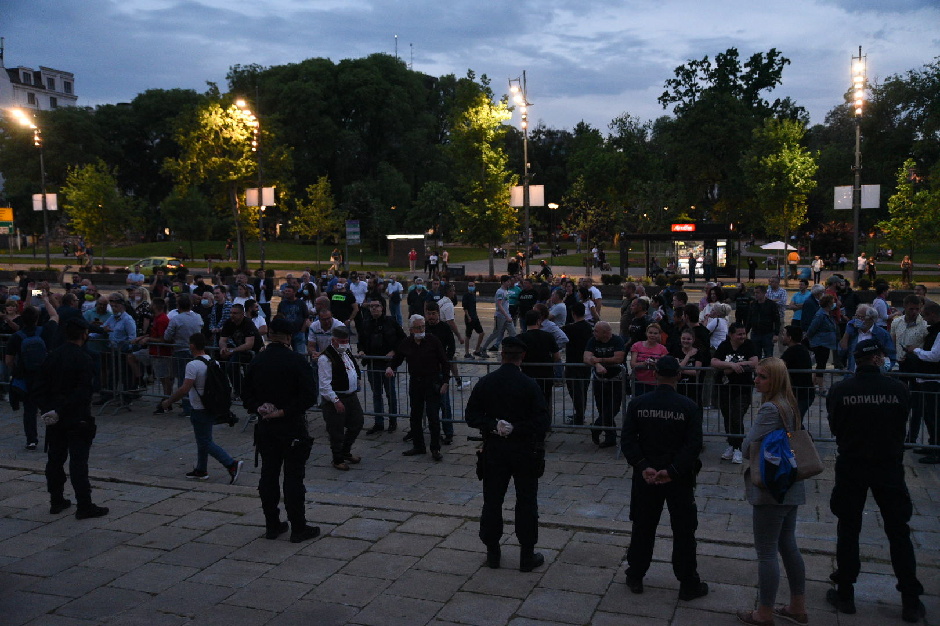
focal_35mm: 35
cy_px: 313
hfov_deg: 54.4
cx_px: 470
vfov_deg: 37.9
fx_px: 914
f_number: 4
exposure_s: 1/250
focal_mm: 35
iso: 5000
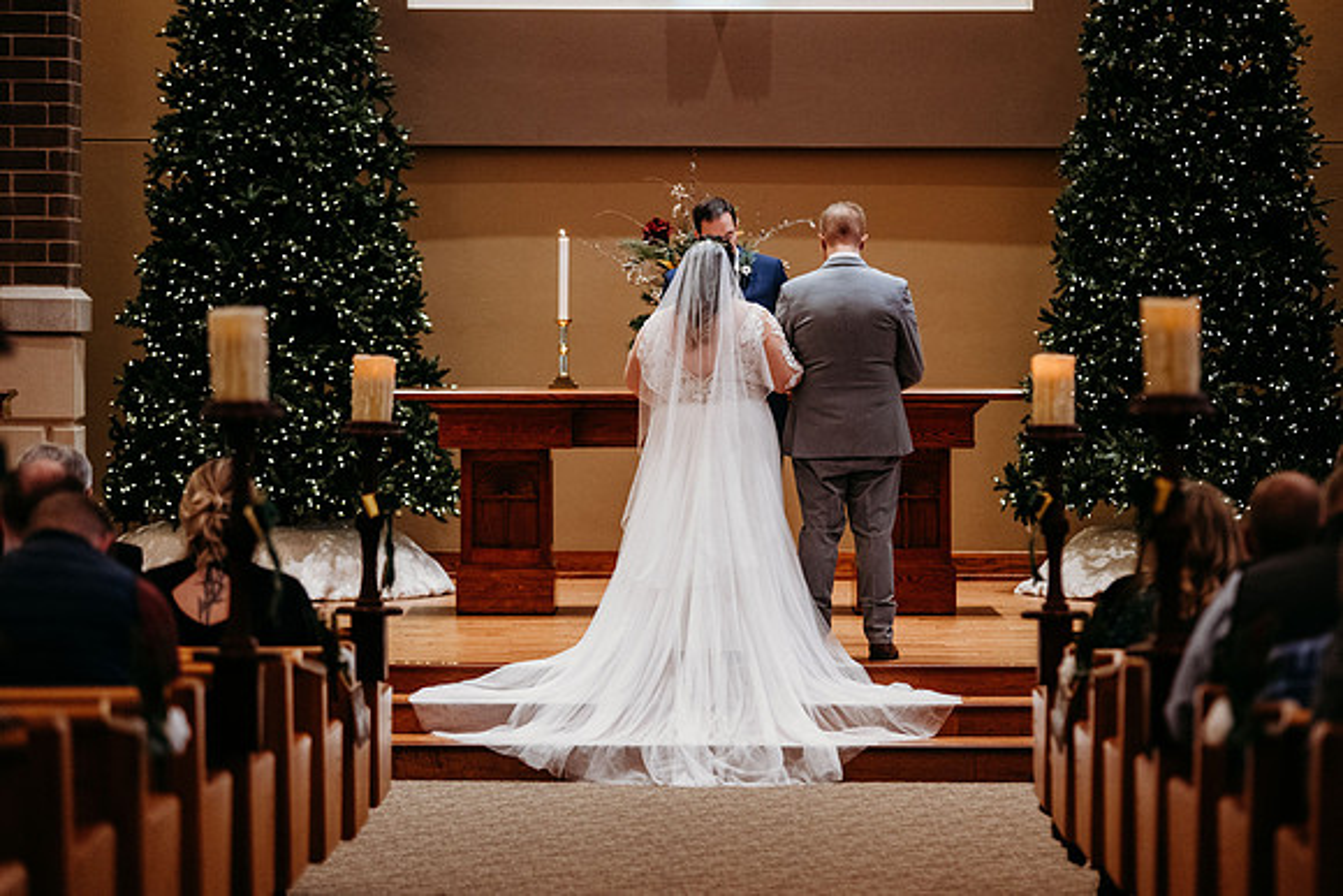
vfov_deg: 10.0
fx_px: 5128
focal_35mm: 137
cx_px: 672
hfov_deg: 14.9
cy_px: 448
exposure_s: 1/250
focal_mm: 135
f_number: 2.8
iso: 2000
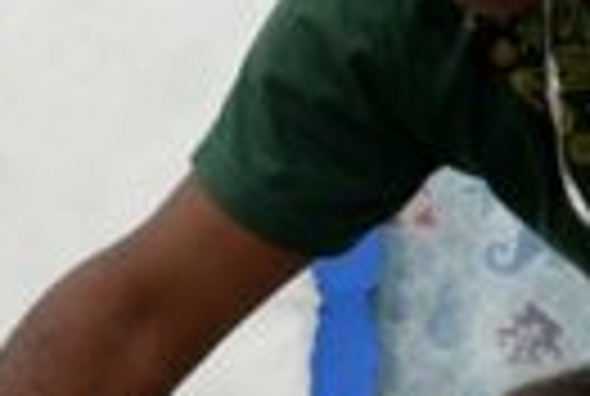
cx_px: 126
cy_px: 392
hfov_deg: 12.0
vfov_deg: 8.1
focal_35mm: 170
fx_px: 2792
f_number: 4
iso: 1600
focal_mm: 31
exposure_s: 1/125
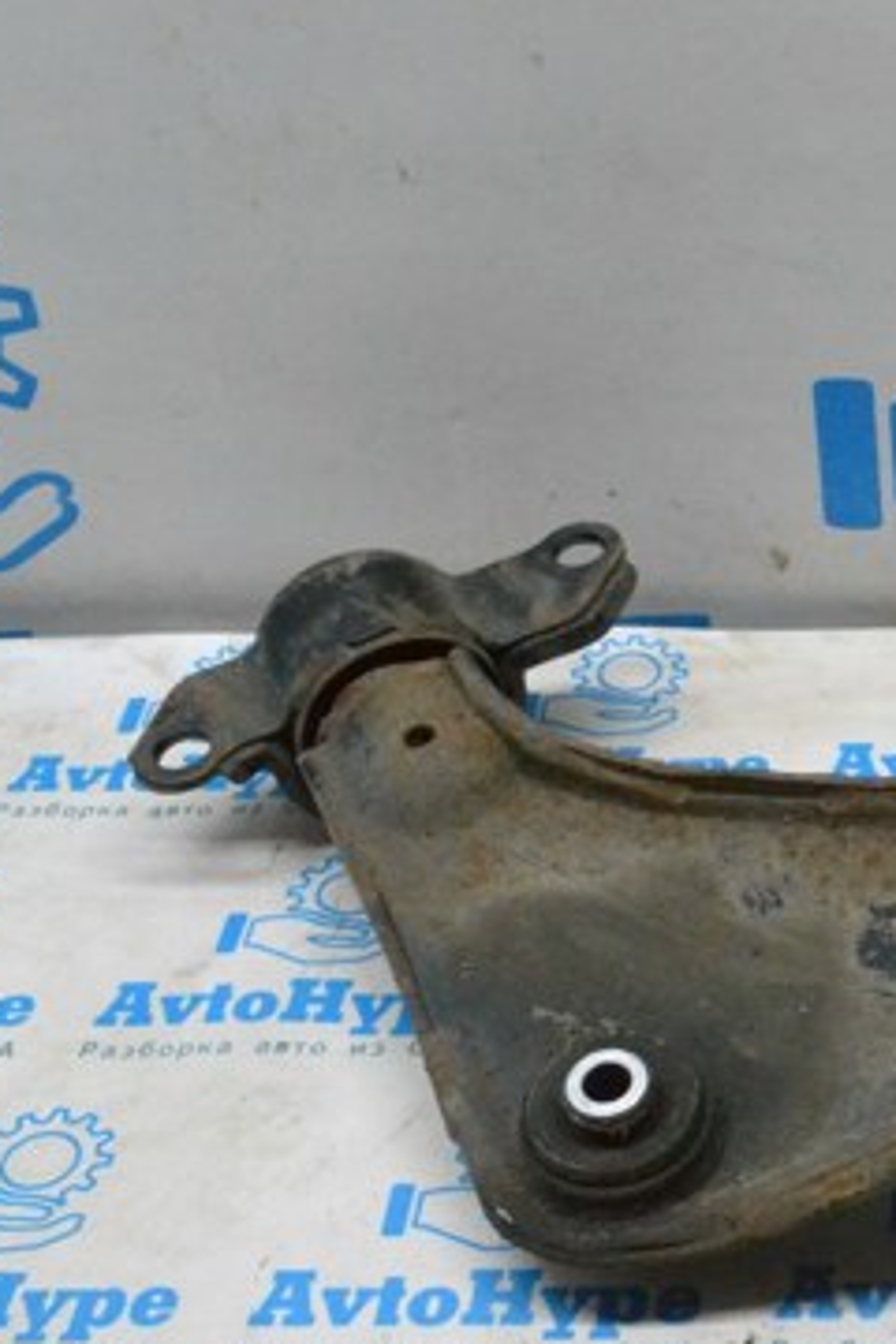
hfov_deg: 19.9
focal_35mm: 64
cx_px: 1083
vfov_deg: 31.4
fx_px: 2389
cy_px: 642
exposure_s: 1/125
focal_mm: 24
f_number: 13
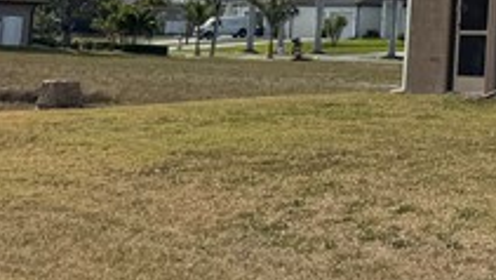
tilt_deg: +7.0
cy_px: -202
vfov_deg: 9.2
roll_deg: -2.3
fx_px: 1671
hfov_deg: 15.5
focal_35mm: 127
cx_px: 750
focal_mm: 6.76
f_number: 1.78
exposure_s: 1/12346
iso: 80
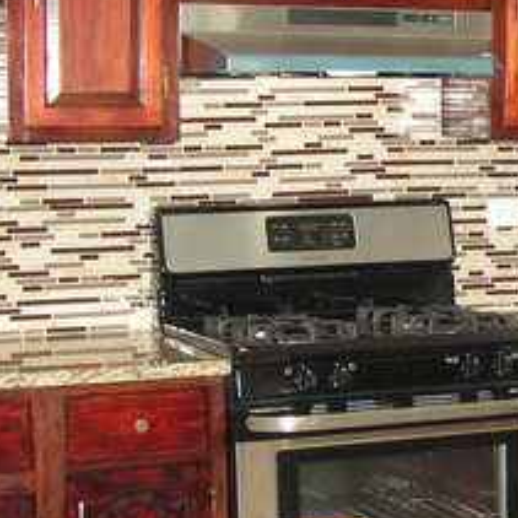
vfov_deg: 17.1
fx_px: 1727
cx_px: 570
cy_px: 275
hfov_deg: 16.5
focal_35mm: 102
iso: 200
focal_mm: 6.3
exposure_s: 1/250
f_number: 2.8
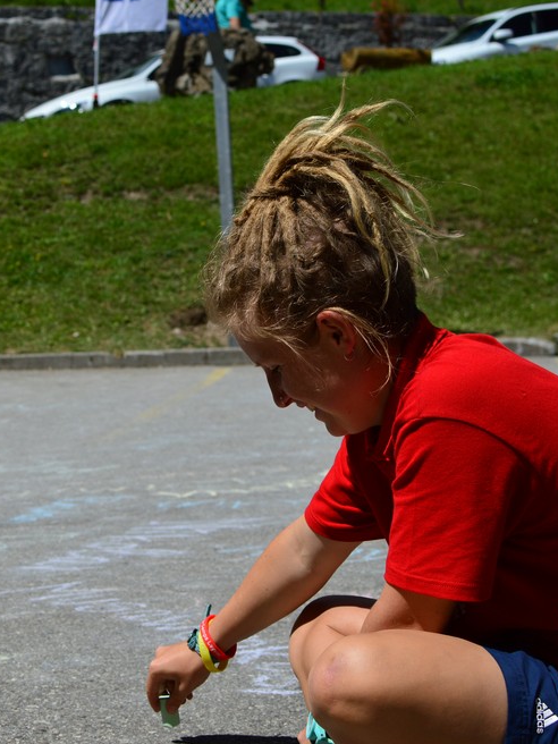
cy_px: 368
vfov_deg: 24.8
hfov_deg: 18.4
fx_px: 1693
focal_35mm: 79
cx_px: 43
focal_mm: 35
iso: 100
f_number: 5
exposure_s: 1/1250
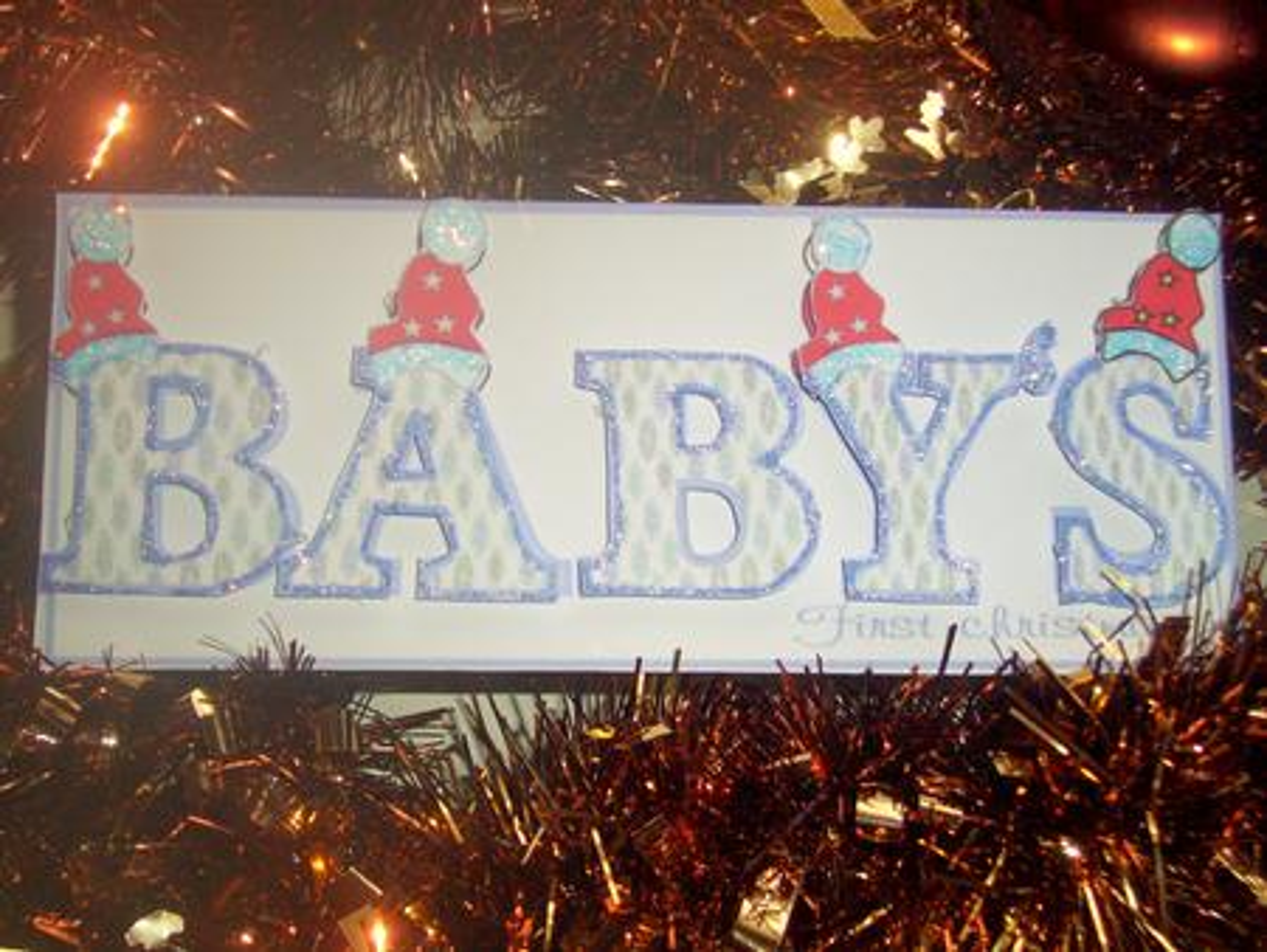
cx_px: 634
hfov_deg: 38.2
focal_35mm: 50
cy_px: 476
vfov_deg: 29.1
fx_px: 1831
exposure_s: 1/40
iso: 80
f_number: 4
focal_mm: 8.8
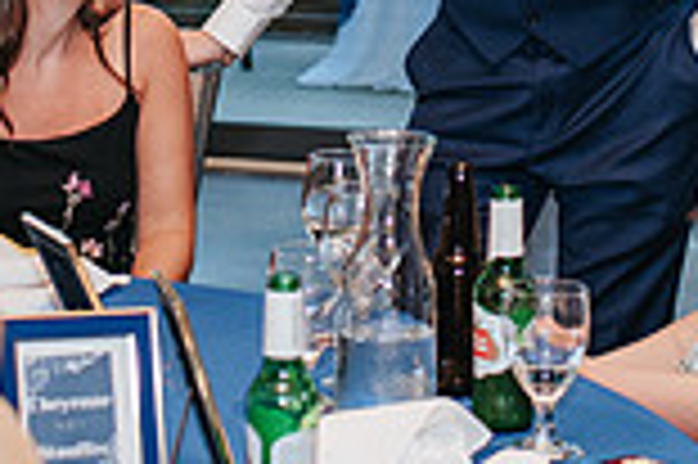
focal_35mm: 152
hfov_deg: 13.5
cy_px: -171
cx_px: 275
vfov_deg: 8.8
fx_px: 2944
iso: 1000
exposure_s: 1/160
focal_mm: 35
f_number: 2.8
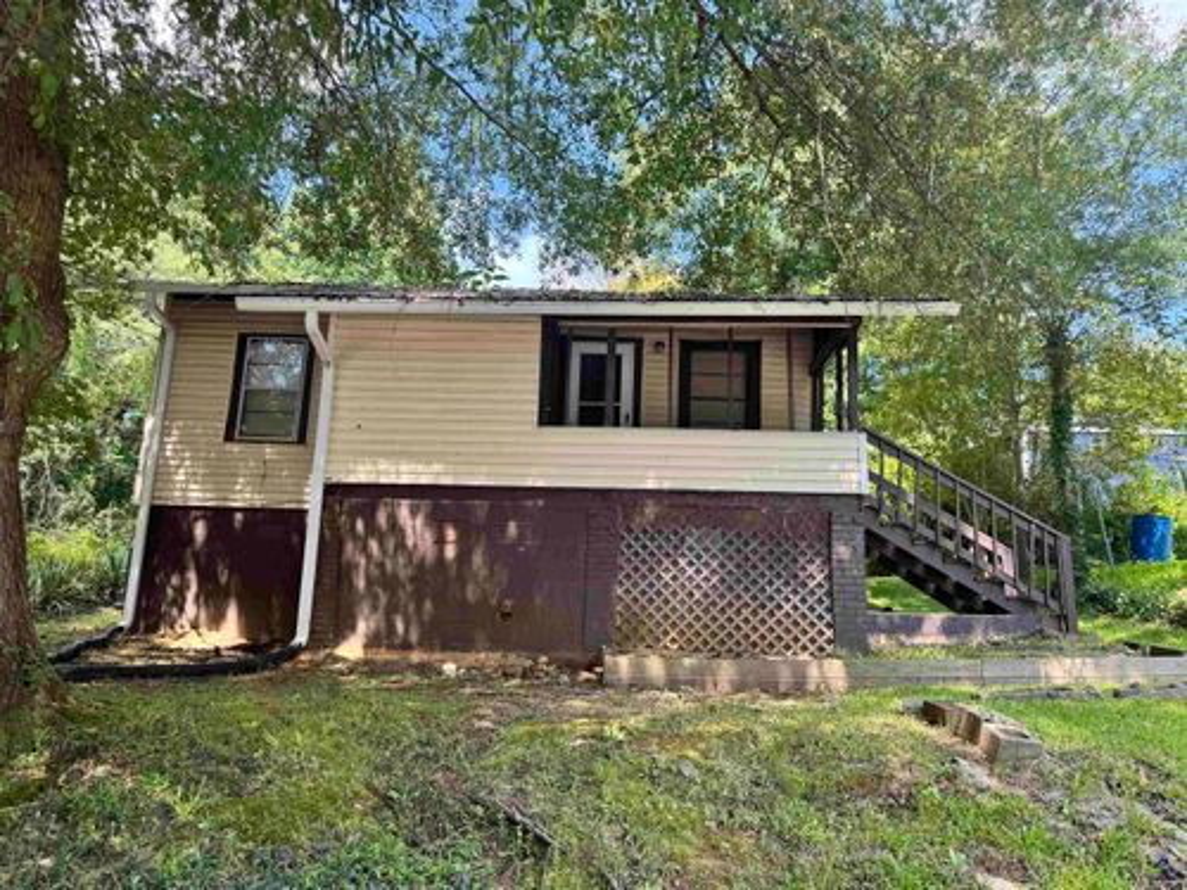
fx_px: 823
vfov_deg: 56.8
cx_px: 594
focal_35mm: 24
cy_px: 445
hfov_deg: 71.6
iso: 80
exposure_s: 1/397
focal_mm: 6.76
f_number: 1.78
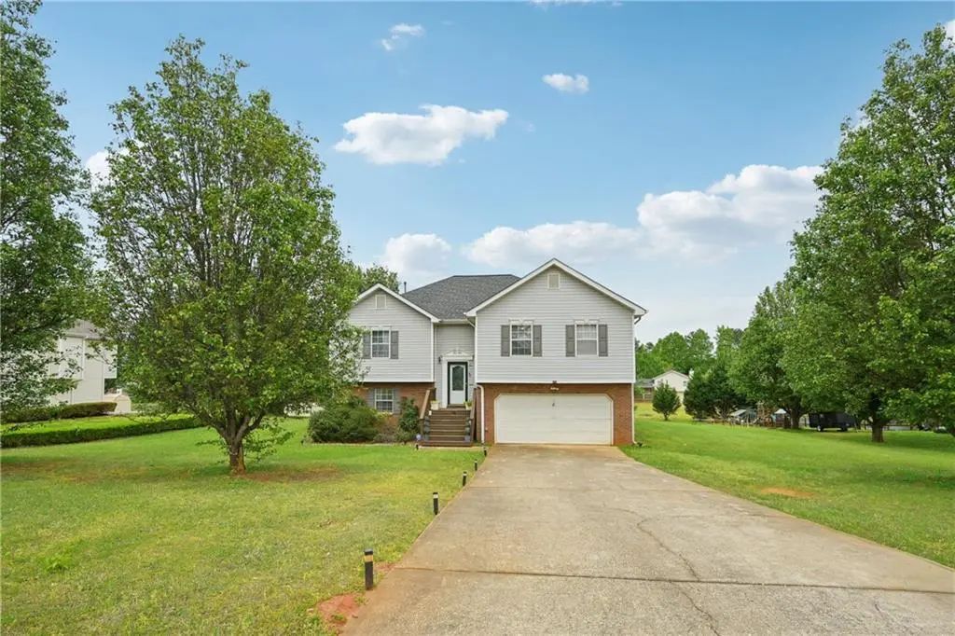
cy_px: 318
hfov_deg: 95.0
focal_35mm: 16
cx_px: 478
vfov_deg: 72.0
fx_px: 438
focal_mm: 16.5
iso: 400
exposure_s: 1/2500
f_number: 8
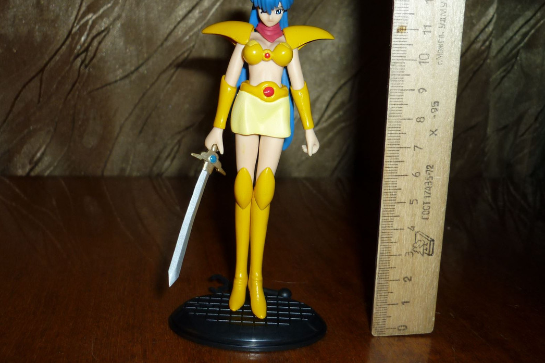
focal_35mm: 35
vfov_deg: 37.8
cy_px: 174
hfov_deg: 54.4
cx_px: 275
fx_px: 530
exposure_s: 1/30
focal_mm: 5.5
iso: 100
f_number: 2.8
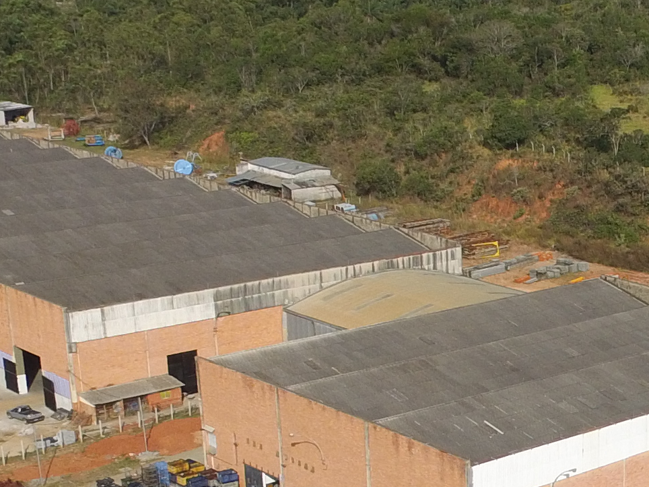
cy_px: 492
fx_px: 1556
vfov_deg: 17.4
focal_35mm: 83
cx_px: 682
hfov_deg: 22.5
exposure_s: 1/1167
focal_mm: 3.61
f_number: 2.8
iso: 100
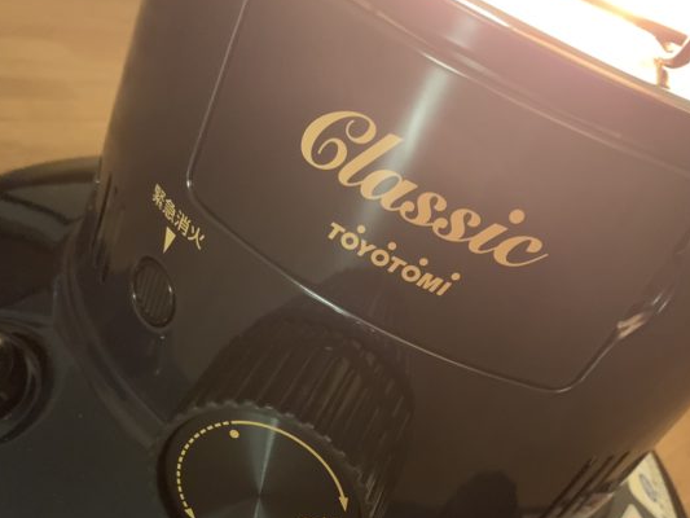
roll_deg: -26.9
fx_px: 797
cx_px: 315
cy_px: 362
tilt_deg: -35.9
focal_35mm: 40
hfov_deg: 46.7
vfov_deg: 35.5
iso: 800
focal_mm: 4.25
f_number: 1.8
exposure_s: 1/26
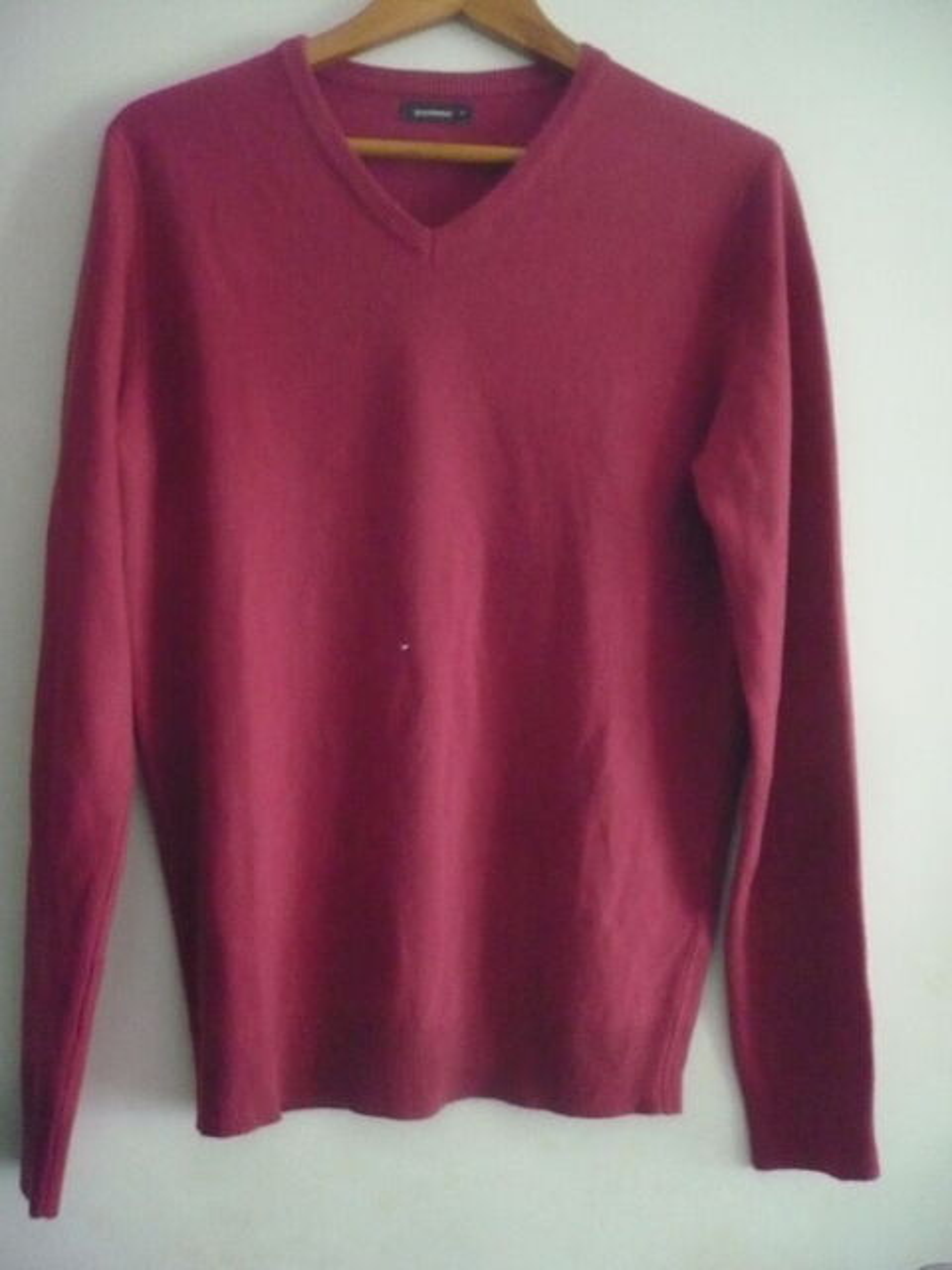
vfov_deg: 52.6
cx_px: 476
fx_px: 1283
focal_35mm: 35
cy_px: 635
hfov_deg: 40.7
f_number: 2.8
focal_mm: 5.8
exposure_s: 1/13
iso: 800
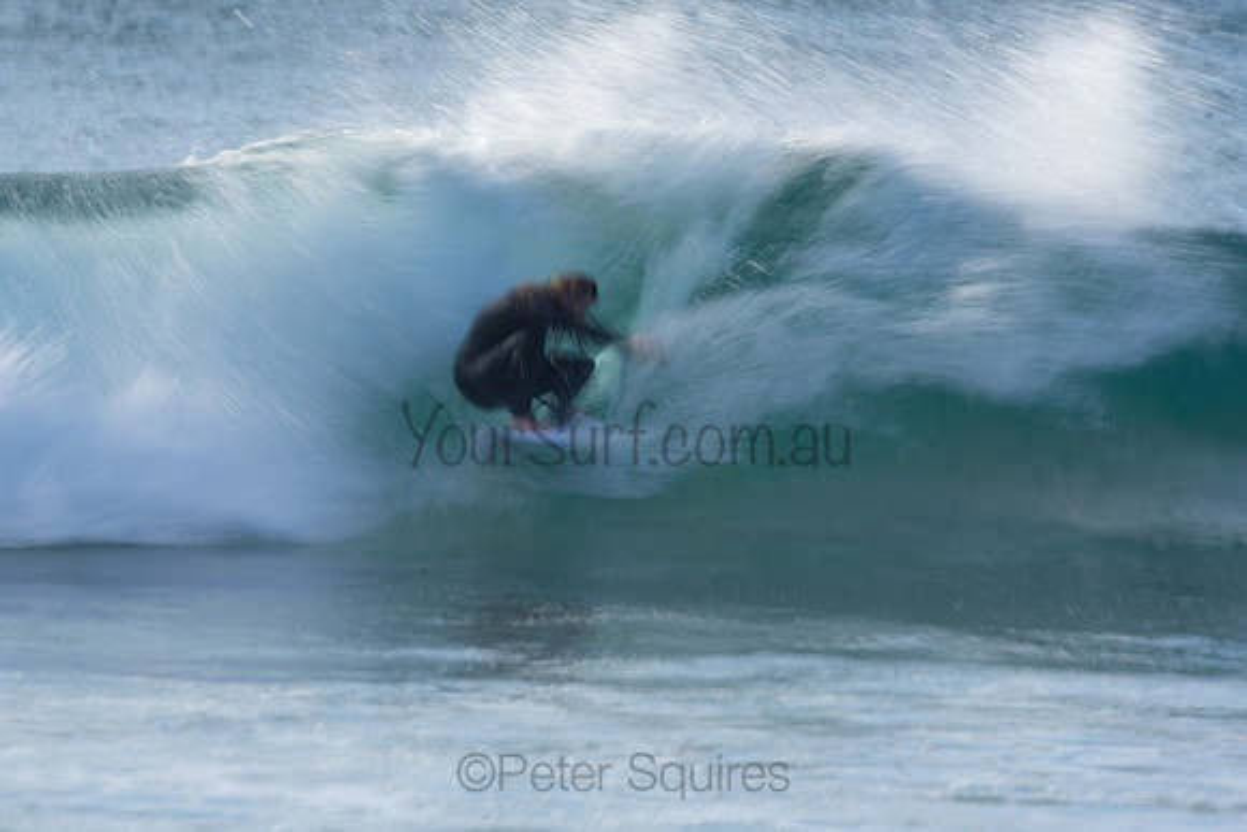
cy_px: 416
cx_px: 624
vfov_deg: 1.8
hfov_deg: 2.7
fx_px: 25984
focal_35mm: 750
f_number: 25
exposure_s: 1/20
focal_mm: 500
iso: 125
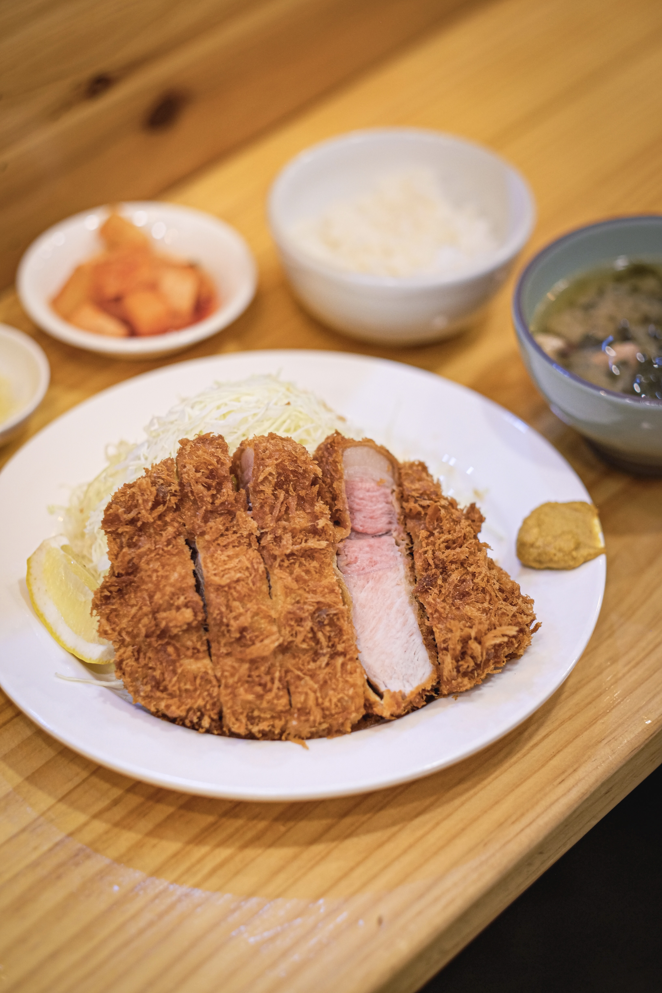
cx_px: 331
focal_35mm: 84
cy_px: 496
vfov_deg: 24.2
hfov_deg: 16.3
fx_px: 2317
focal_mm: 56
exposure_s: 1/100
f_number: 2
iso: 400
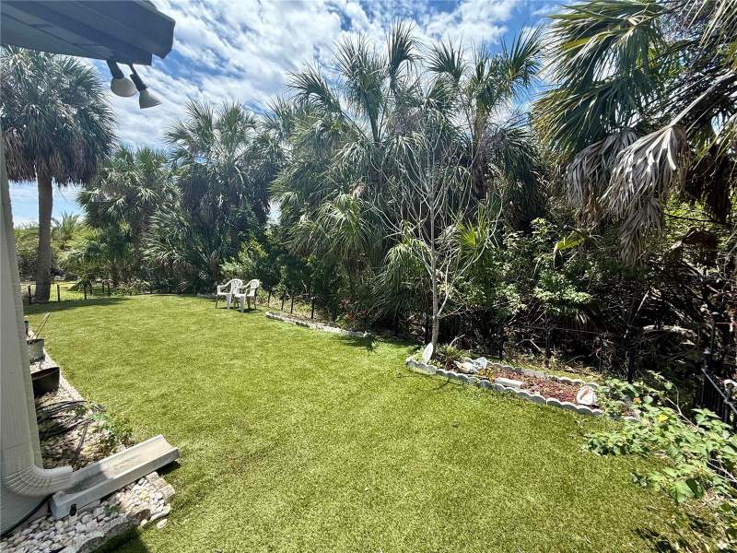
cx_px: 368
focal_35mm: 14
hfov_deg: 102.1
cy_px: 276
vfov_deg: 85.7
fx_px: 298
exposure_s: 1/607
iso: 50
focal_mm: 2.22
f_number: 2.2
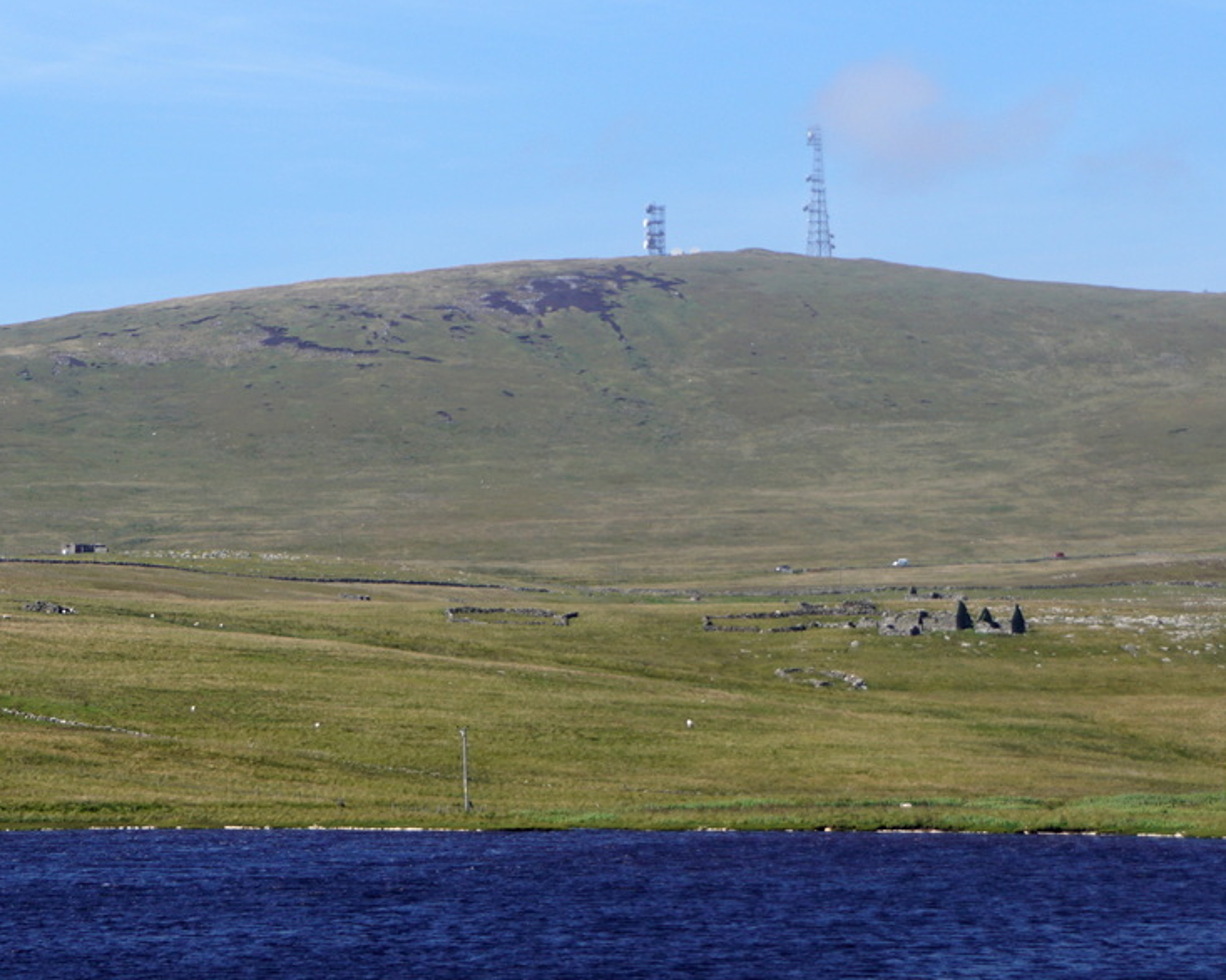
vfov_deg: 12.5
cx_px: 253
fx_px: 4462
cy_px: 486
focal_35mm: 123
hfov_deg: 15.5
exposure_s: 1/800
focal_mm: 40
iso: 100
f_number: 5.6
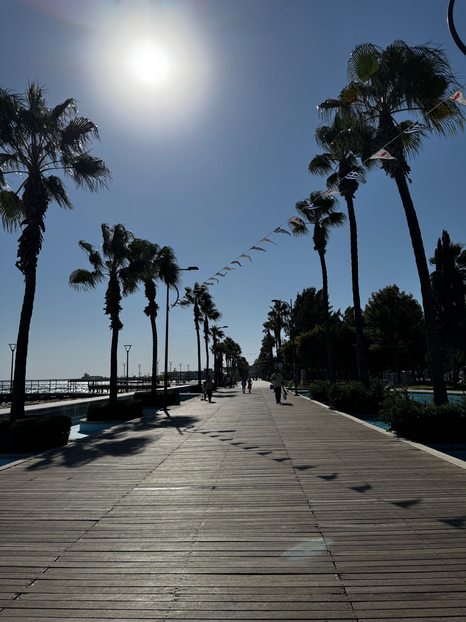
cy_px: 311
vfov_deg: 71.6
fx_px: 431
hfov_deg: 56.8
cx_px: 233
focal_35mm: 24
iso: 50
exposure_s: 1/12346
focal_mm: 6.76
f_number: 1.78
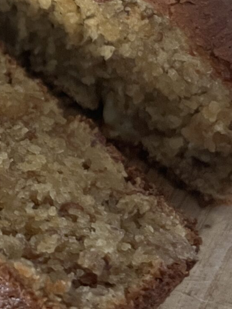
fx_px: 812
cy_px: 59
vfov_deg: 21.2
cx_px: -38
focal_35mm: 91
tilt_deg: -53.5
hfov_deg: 15.7
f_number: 1.6
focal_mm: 5.1
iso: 500
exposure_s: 1/30
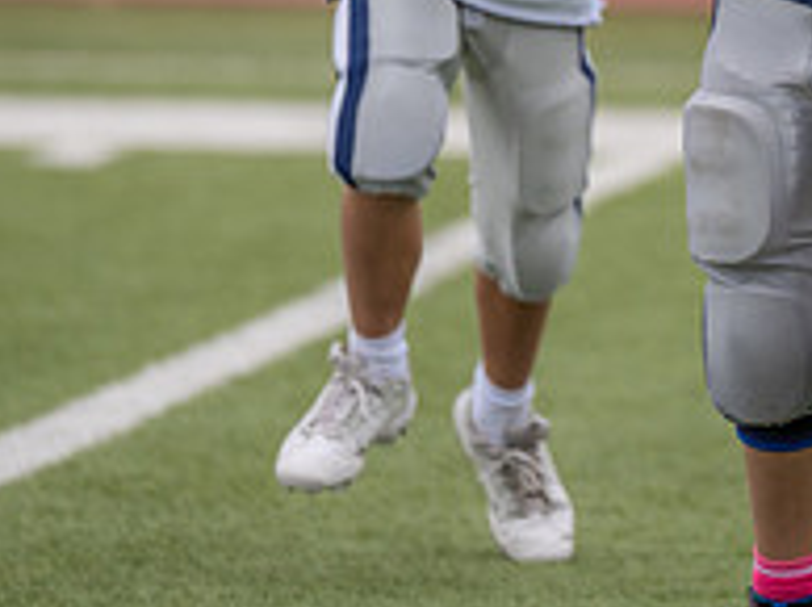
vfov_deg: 1.8
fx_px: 19188
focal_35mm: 819
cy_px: -220
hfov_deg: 2.4
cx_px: 957
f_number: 2.8
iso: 200
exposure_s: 1/1250
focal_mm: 200
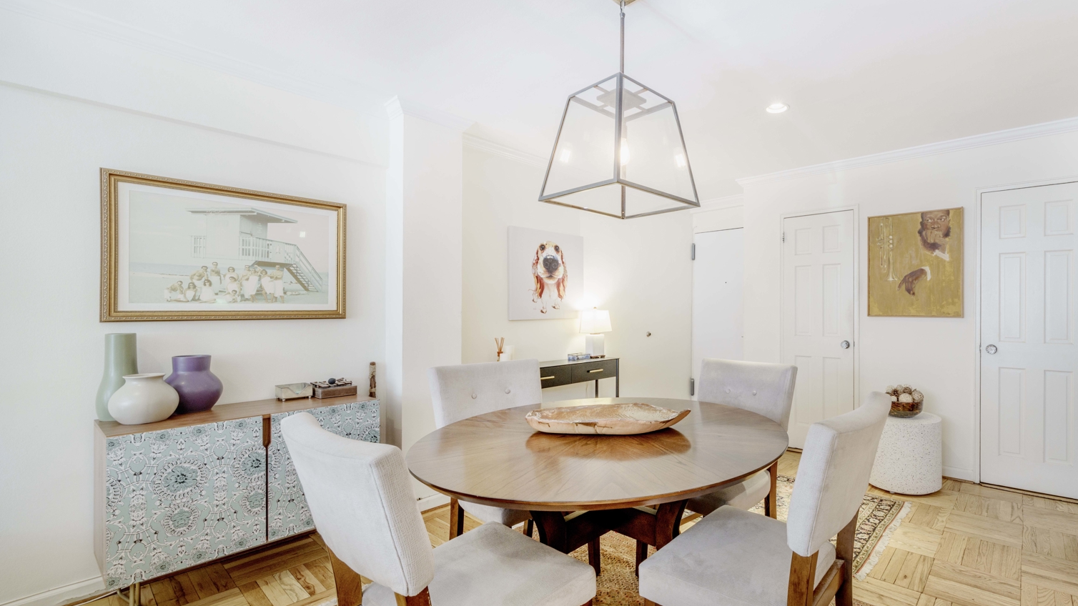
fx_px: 457
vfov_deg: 67.1
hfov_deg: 97.2
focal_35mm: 16
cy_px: 306
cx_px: 678
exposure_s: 1/2.5
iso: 320
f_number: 9
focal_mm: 12
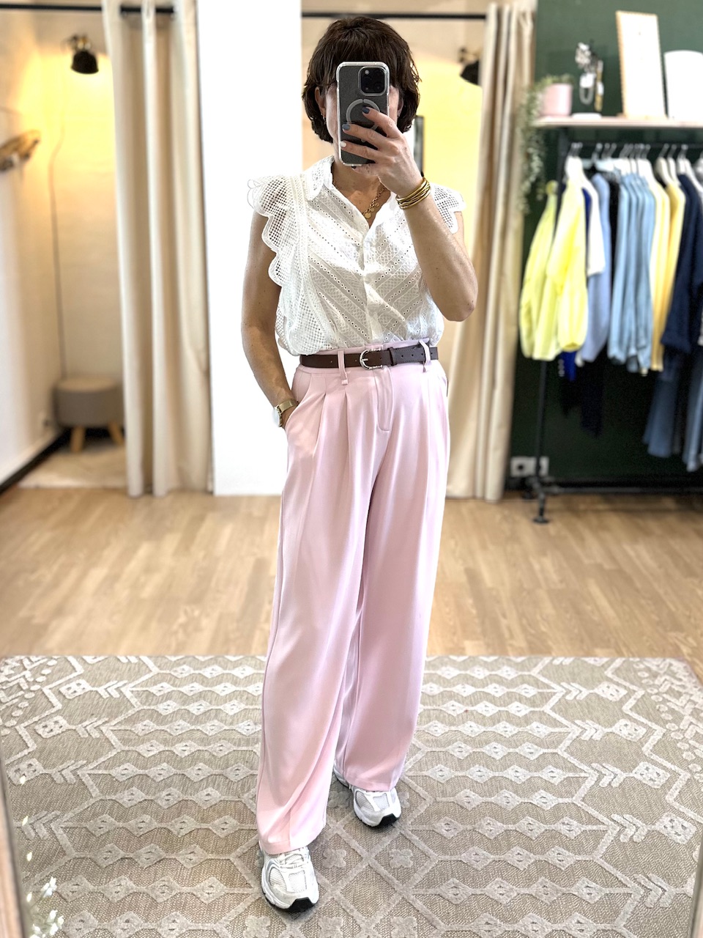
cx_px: 352
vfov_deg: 71.6
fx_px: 650
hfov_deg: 56.8
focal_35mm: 24
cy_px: 469
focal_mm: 6.86
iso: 250
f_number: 1.78
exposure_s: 1/88
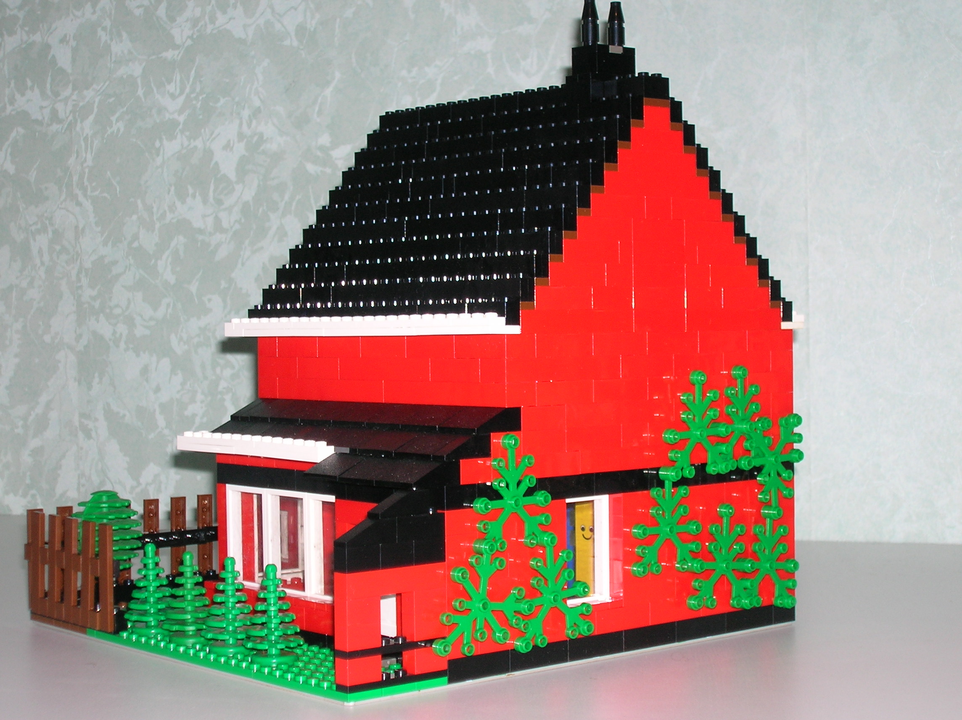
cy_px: 360
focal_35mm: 66
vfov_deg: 22.2
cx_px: 481
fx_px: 1833
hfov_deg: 29.4
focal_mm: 11
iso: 50
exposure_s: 1/60.1
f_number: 3.8
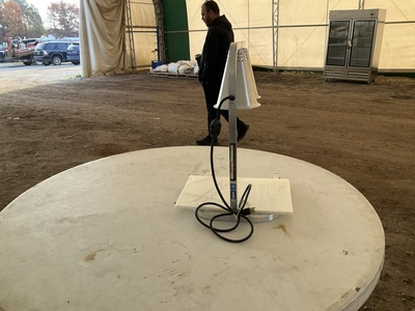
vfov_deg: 48.2
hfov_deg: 61.7
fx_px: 348
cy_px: 156
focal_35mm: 29
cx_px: 208
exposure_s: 1/122
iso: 25
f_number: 1.8
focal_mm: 3
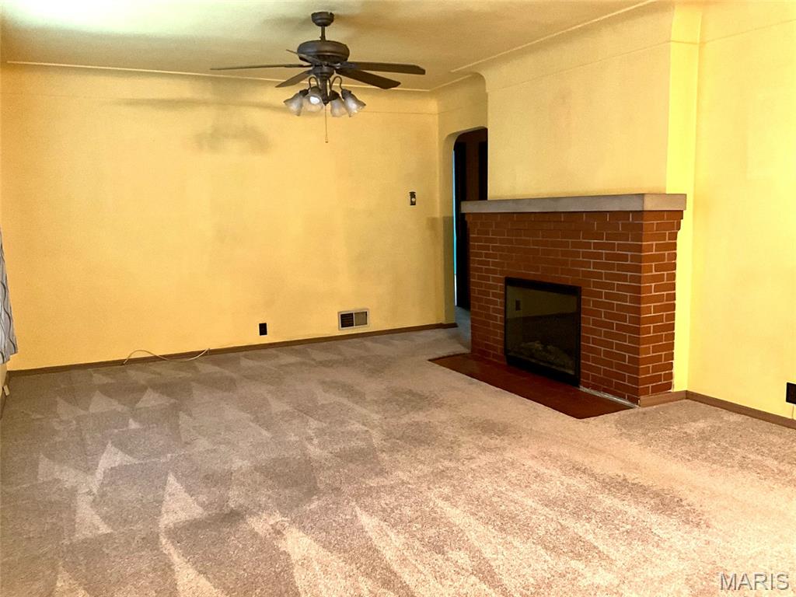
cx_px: 398
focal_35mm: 29
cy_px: 298
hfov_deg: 61.7
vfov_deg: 48.2
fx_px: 667
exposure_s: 1/30
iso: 400
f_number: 1.8
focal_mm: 3
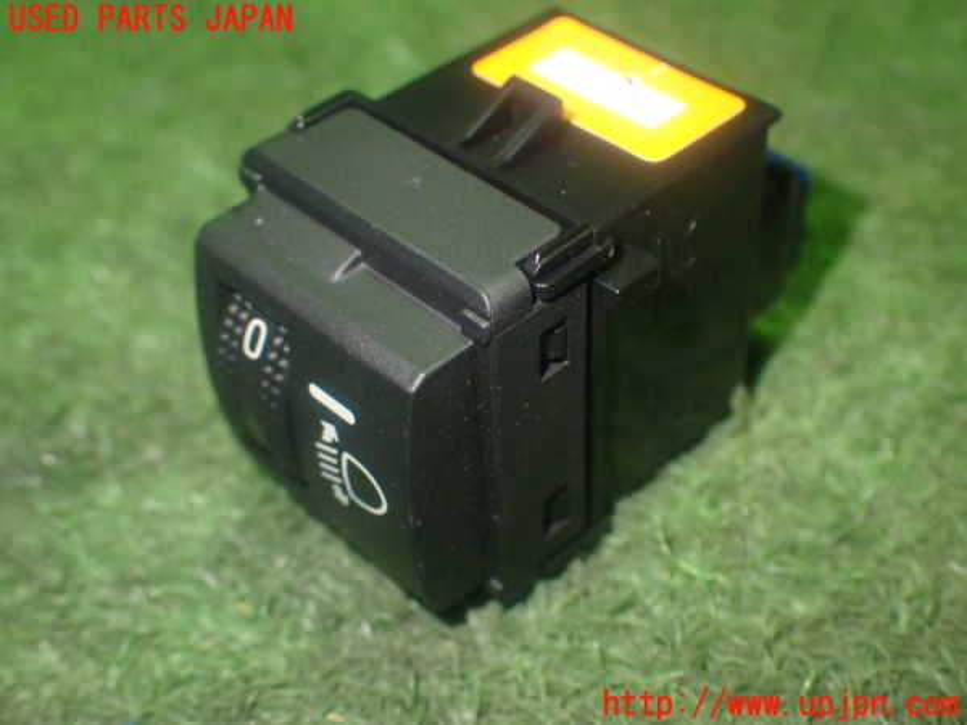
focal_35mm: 50
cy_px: 362
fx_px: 1397
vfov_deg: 29.1
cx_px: 484
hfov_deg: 38.2
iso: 800
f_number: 3.2
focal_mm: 9.01
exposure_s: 1/40
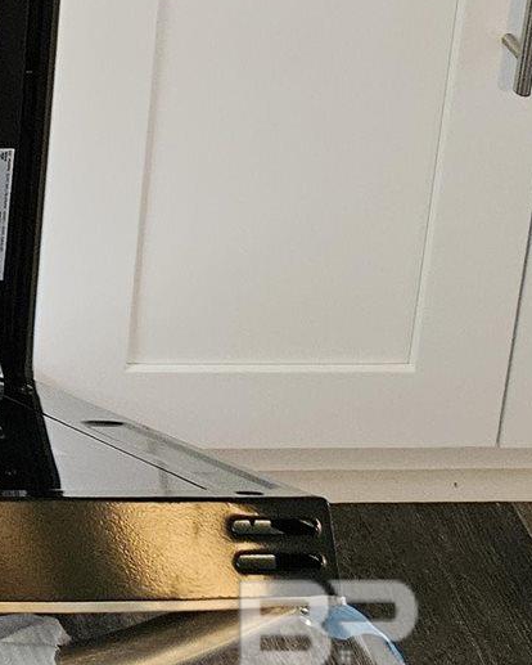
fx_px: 1967
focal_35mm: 100
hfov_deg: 13.6
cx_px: -460
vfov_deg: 15.6
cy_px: -630
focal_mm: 5.4
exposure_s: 1/120
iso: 800
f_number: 1.8
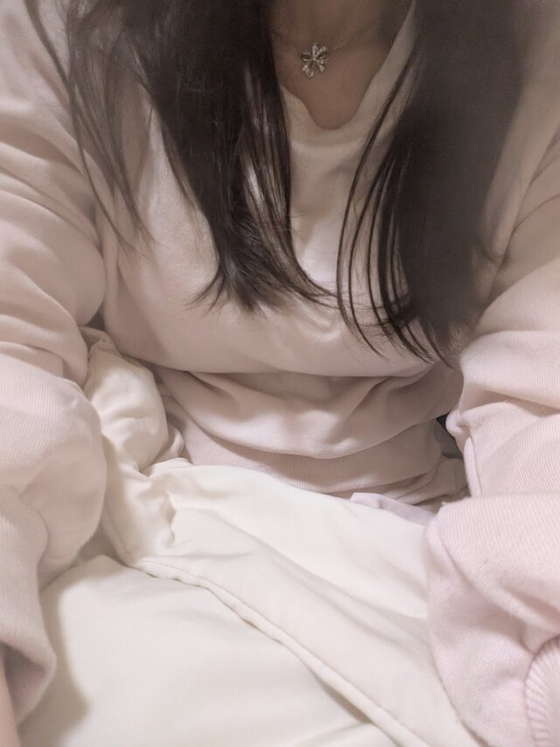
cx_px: 280
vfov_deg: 79.0
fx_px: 453
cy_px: 374
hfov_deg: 63.5
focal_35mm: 21
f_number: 2.2
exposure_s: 1/120
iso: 1142
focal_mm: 2.74
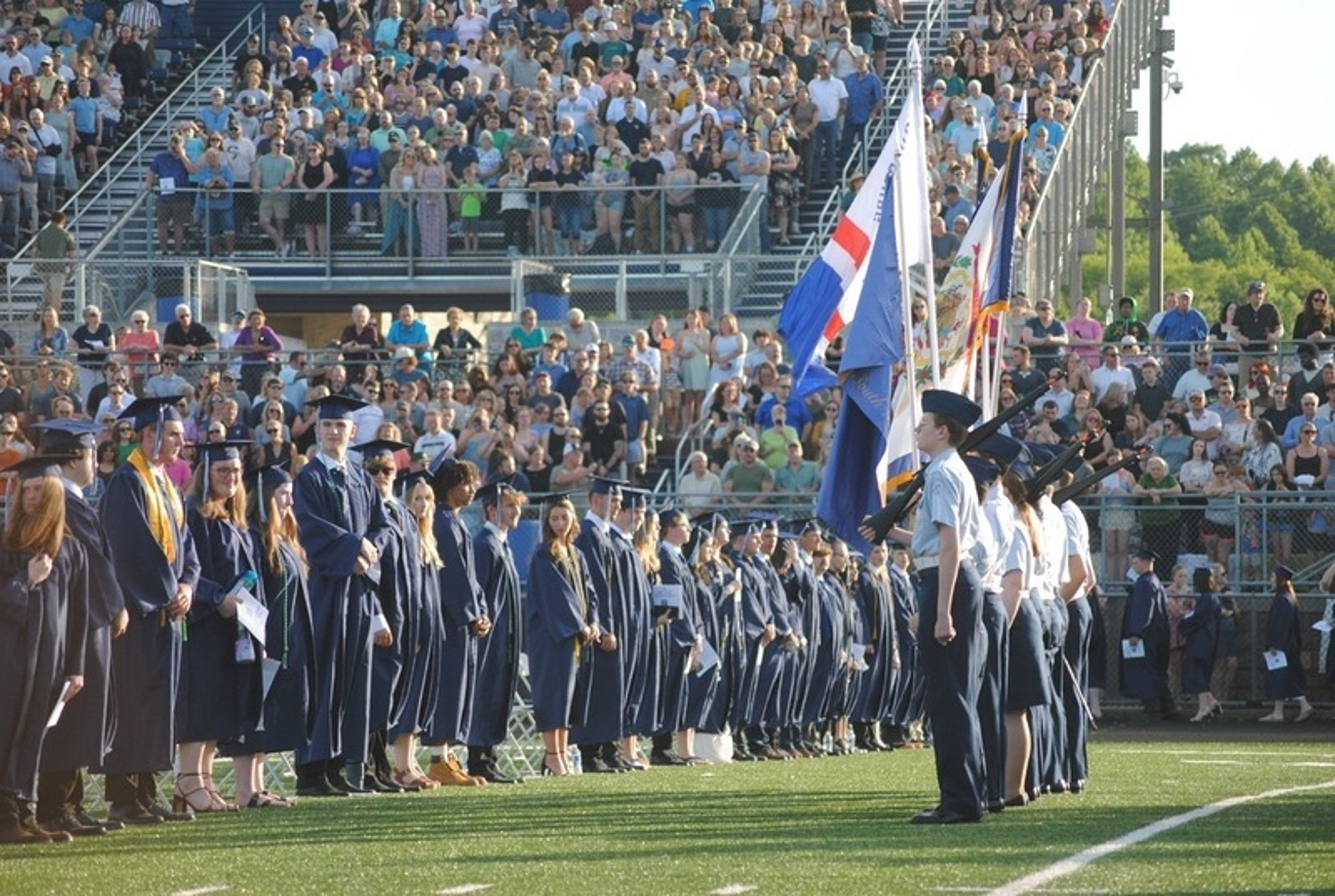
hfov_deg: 12.2
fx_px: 6243
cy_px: 448
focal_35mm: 168
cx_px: 668
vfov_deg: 8.2
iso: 200
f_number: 5
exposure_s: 1/400
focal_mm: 112
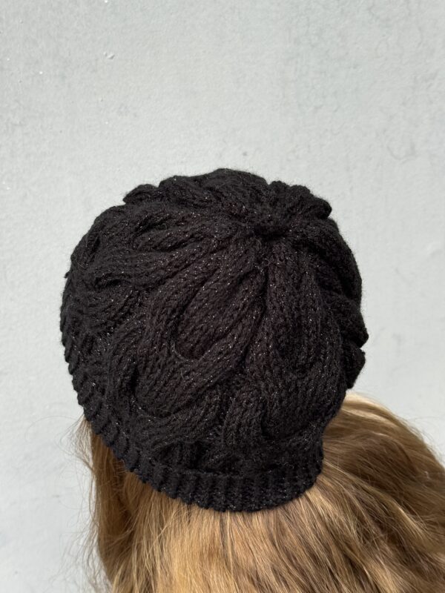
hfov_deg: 30.3
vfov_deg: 39.7
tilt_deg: -33.7
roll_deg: +0.4
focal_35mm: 48
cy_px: 296
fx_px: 823
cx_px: 222
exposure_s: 1/172
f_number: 1.78
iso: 80
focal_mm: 6.76
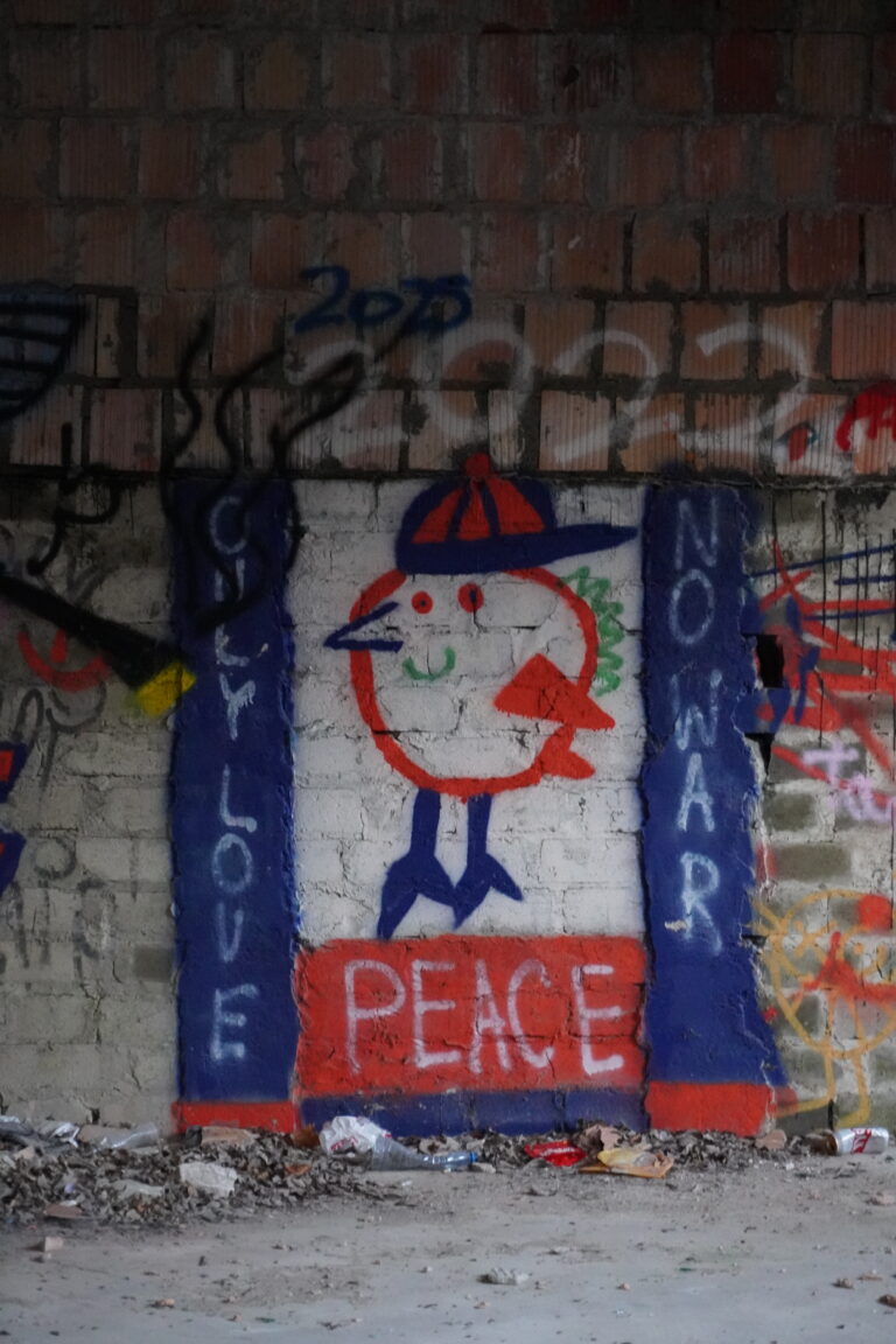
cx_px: 448
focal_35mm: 75
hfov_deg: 18.2
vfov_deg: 27.0
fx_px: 2800
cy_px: 672
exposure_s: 1/40
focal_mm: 50
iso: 6400
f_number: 5.6
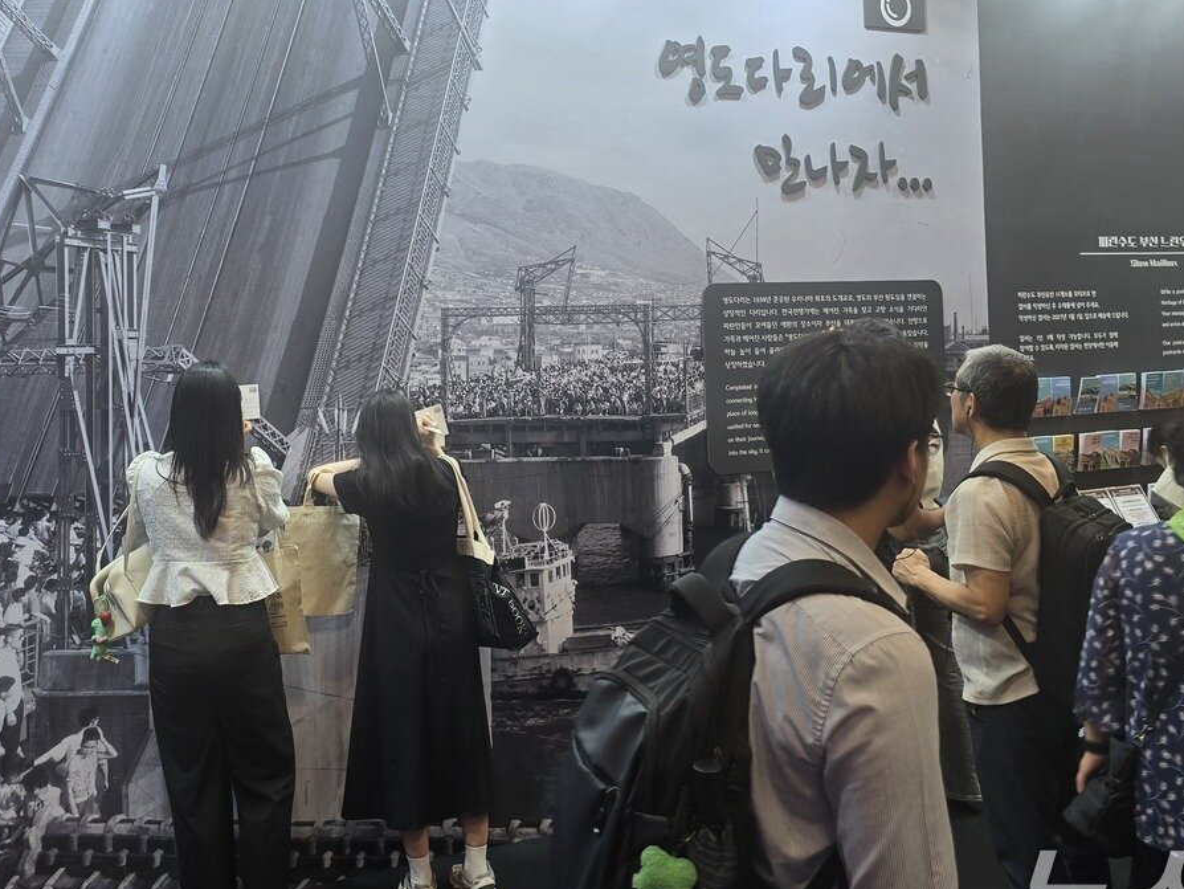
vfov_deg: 39.2
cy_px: 299
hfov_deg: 51.1
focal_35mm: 36
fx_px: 1232
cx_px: 489
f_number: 1.7
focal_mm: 6.3
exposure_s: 1/60
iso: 32
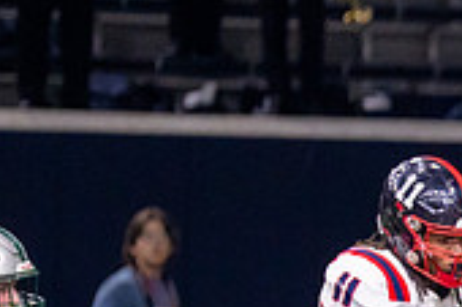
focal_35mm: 1114
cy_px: 378
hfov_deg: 1.8
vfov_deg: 1.2
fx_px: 14282
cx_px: 1026
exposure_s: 1/1000
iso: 2500
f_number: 2.8
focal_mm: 200
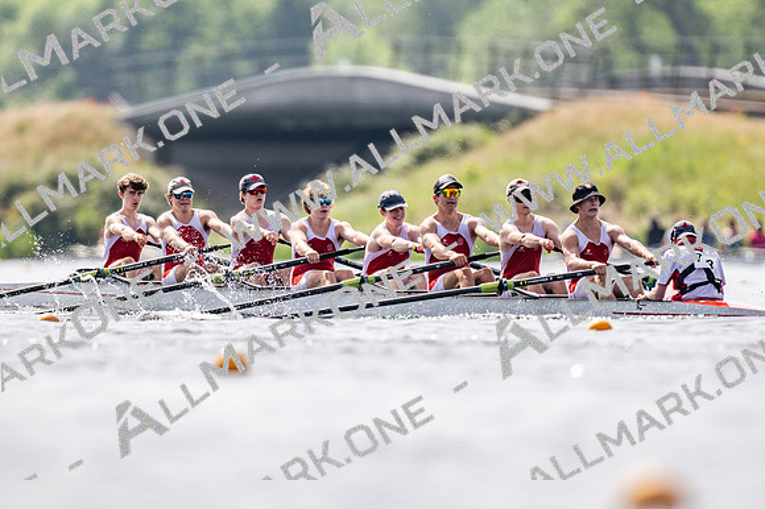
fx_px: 19113
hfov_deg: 2.3
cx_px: 382
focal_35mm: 900
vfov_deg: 1.5
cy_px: 254
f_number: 4
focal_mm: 600
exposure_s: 1/2500
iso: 160
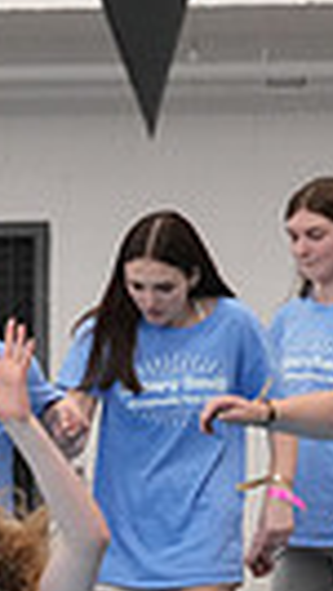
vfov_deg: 6.7
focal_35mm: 321
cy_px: 589
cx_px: -839
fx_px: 5029
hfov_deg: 3.6
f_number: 4
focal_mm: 70
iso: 6400
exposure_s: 1/800
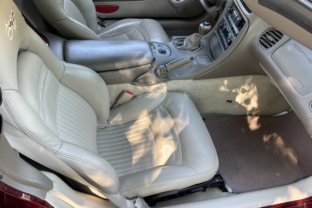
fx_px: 260
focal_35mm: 30
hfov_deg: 61.9
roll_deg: -3.2
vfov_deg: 43.6
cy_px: 98
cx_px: 152
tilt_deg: -44.6
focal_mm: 3
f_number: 1.8
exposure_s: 1/120
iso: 64
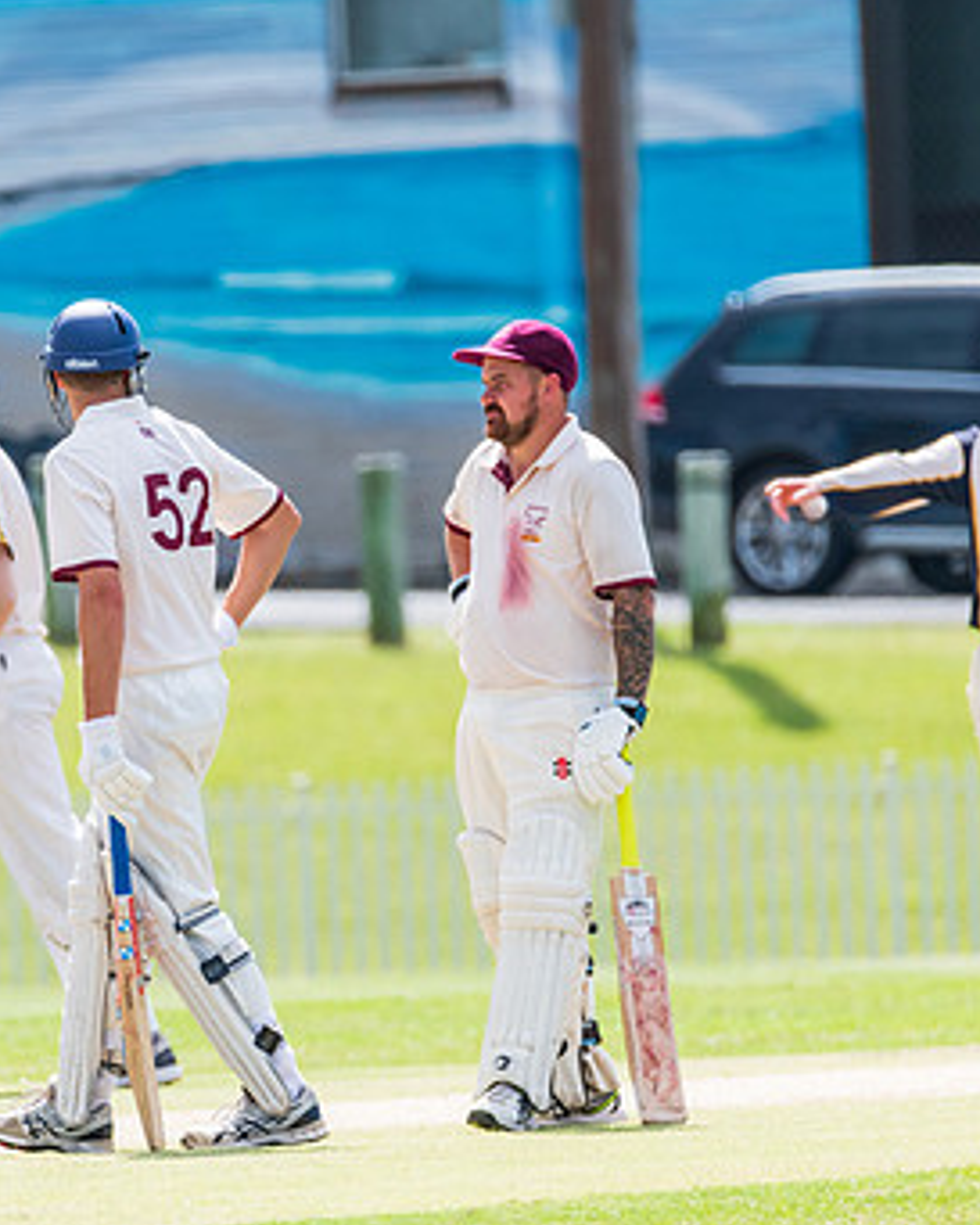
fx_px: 34753
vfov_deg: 2.0
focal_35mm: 959
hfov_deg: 1.6
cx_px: 255
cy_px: 684
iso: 640
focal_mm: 600
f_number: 6.3
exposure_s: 1/2000
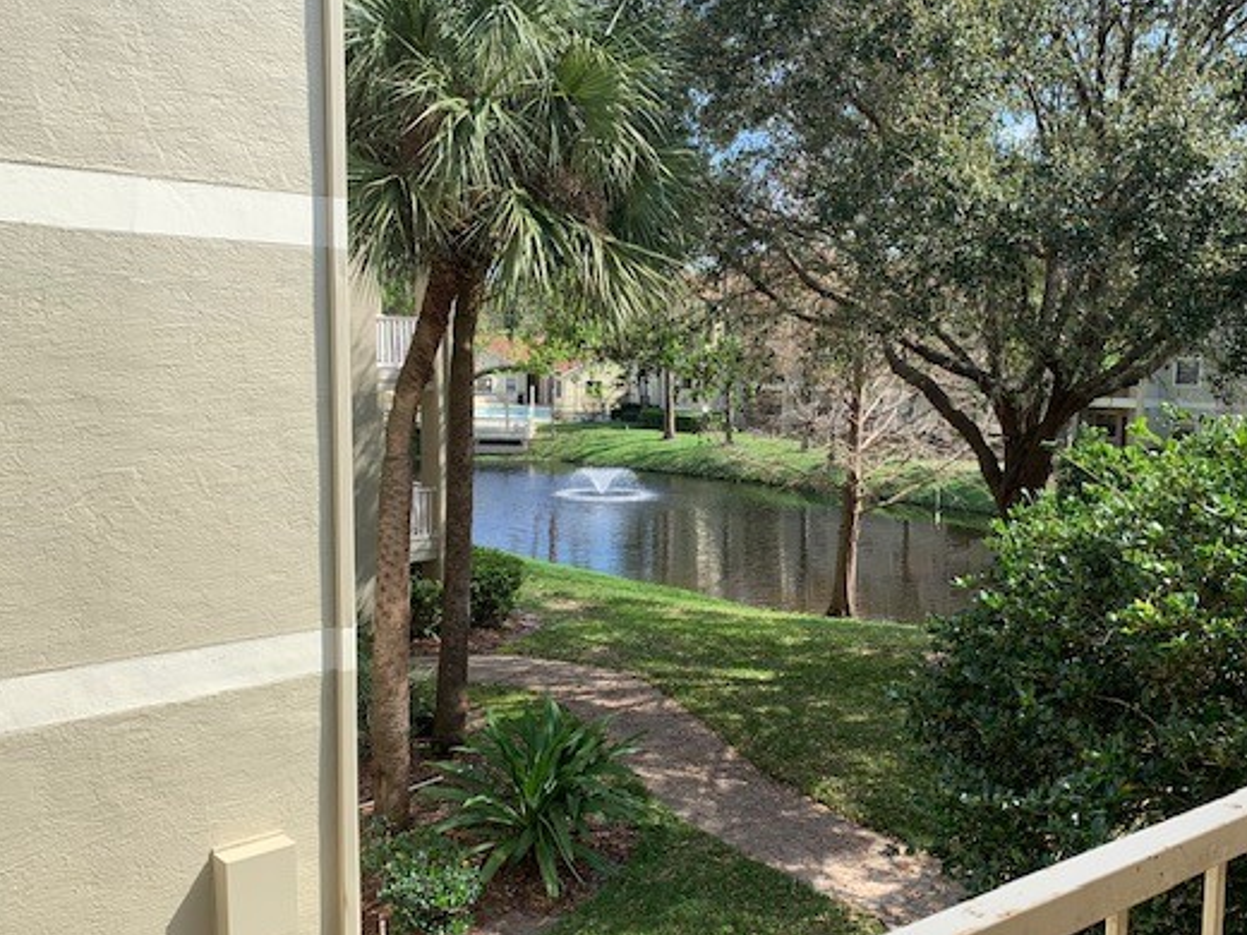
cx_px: 760
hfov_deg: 56.3
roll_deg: +0.2
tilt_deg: -7.0
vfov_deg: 44.1
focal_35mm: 32
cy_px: 499
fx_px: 1153
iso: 25
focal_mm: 4.25
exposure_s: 1/1065
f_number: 1.8
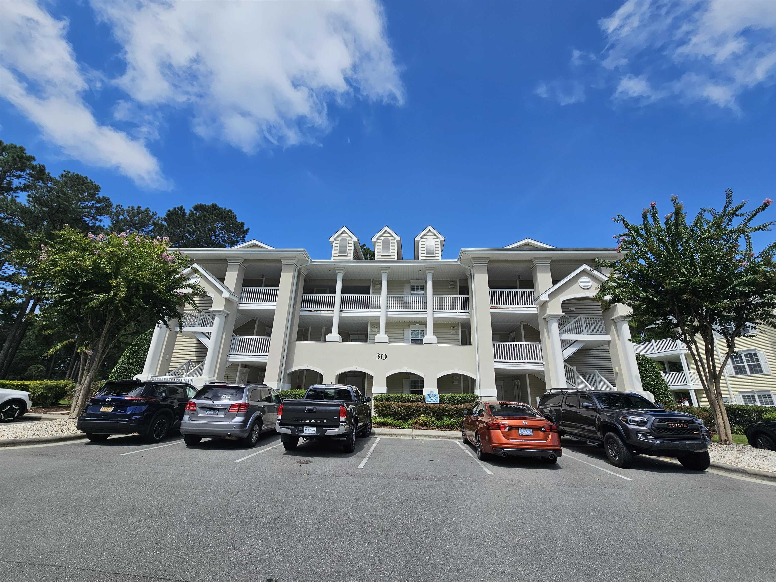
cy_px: 291
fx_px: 291
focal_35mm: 13
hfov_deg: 106.2
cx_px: 388
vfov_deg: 89.9
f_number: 2.2
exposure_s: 1/3336
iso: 50
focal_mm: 2.2
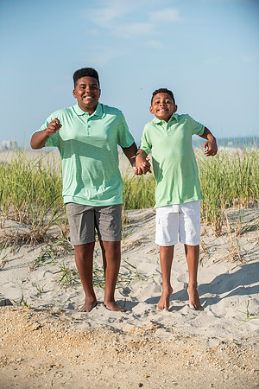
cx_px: 130
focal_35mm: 95
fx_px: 1025
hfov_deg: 14.4
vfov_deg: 21.5
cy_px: 194
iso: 250
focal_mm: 95
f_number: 4
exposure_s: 1/3200
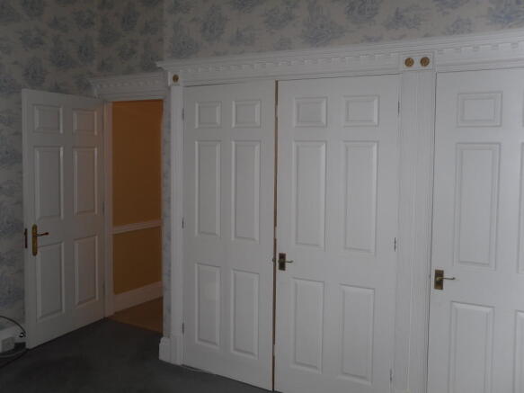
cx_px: 262
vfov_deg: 40.7
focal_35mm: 35
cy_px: 196
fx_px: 530
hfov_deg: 52.6
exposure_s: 1/45
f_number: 3.5
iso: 80
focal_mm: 6.3
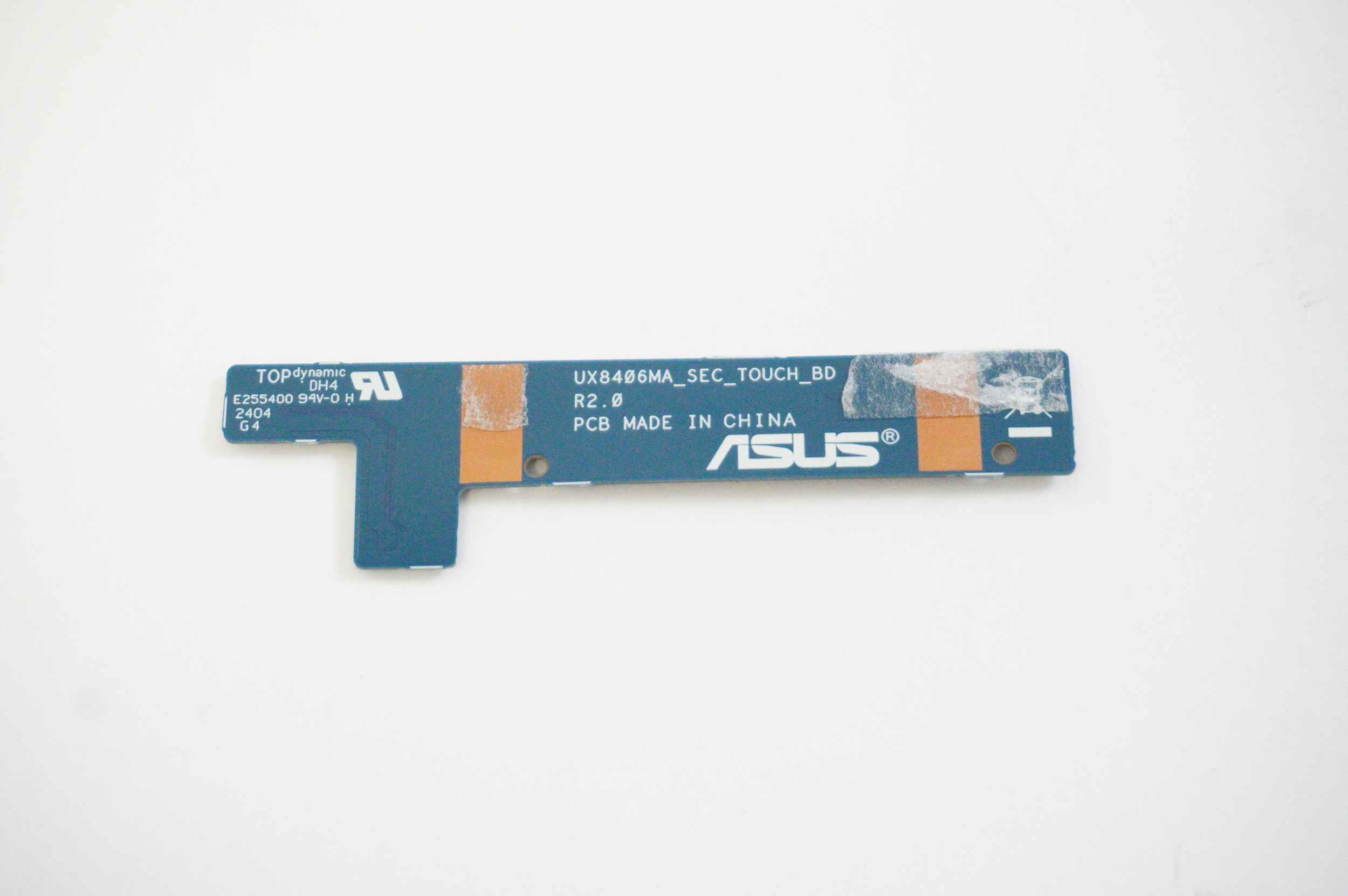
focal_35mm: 70
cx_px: 674
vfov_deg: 19.3
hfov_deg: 28.7
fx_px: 2637
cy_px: 448
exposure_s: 1/250
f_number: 5.6
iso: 8000
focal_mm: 47
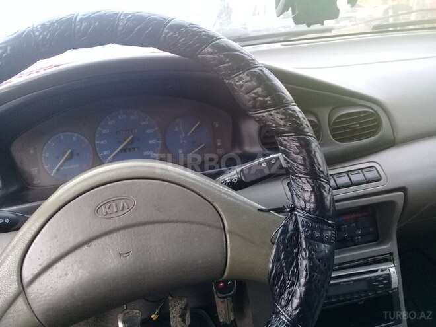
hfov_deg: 58.4
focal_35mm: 31
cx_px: 218
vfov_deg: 45.4
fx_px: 390
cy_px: 164
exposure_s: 1/40
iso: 80
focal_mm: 3.3
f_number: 2.2
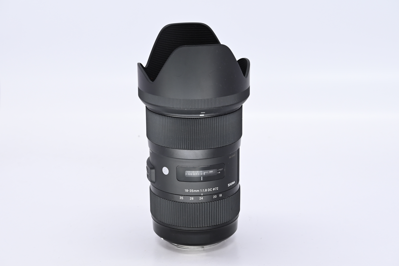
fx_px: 831
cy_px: 133
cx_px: 200
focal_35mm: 75
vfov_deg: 18.2
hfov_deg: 27.0
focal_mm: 50
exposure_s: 1/160
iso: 500
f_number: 9
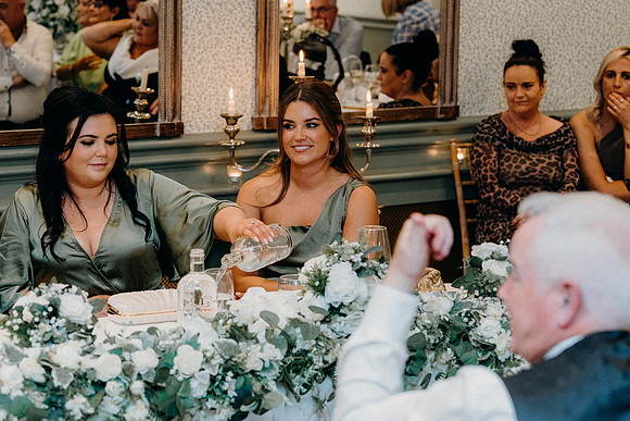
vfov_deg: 13.0
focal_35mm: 105
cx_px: 315
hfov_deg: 19.5
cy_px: 210
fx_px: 1838
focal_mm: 70
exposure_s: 1/160
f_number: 3.5
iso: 2500
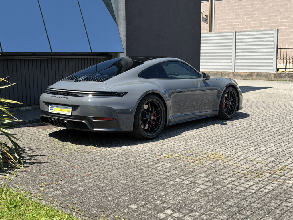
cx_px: 146
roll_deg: +0.7
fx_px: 406
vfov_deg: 30.3
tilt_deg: -8.2
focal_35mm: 48
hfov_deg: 39.7
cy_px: 110
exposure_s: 1/2415
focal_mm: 6.76
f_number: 1.78
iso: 64
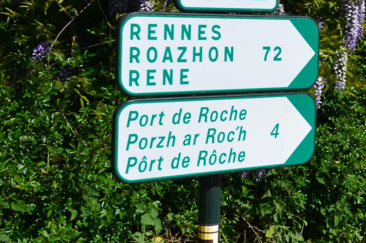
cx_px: 364
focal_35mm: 83
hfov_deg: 23.5
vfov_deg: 16.2
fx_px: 843
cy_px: 24
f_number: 11
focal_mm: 25
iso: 100
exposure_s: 1/160
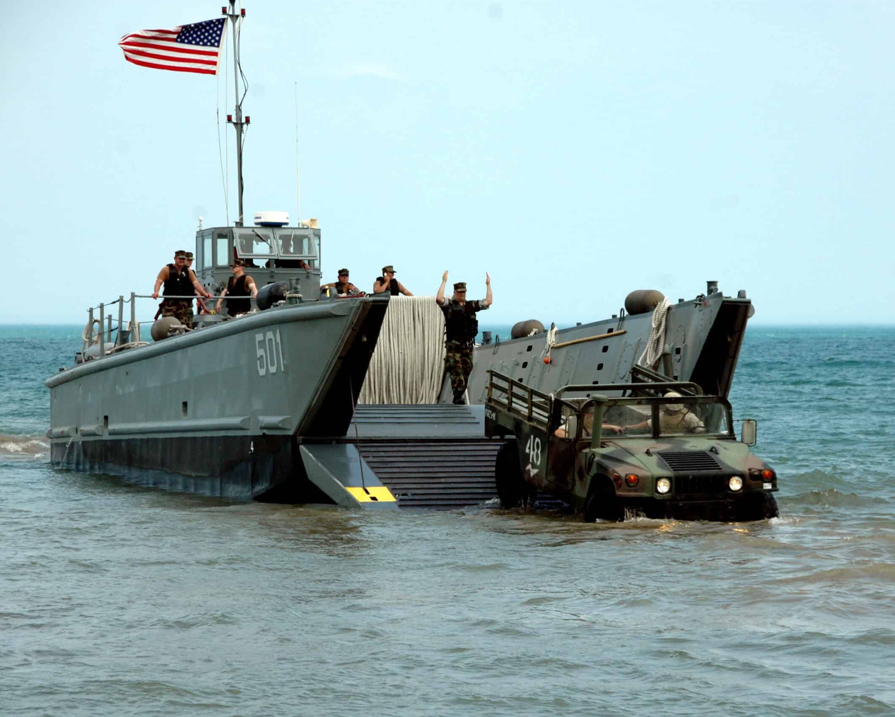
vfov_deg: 9.6
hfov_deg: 11.9
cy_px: 358
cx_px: 497
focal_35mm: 162
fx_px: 4280
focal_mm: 95
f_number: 8
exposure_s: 1/1000
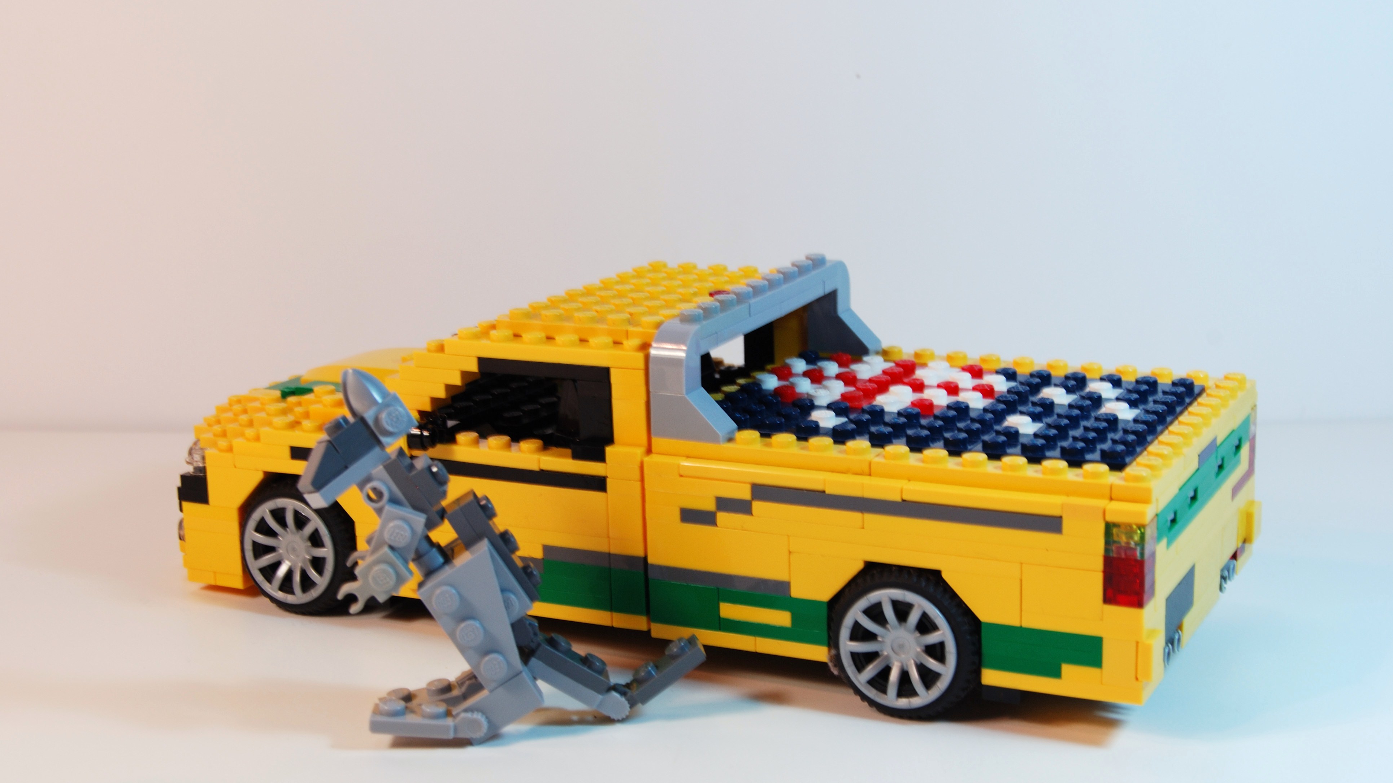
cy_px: 427
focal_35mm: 60
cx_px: 699
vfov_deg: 20.0
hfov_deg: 34.9
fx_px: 2216
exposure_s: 1/13
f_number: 10
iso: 100
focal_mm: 38
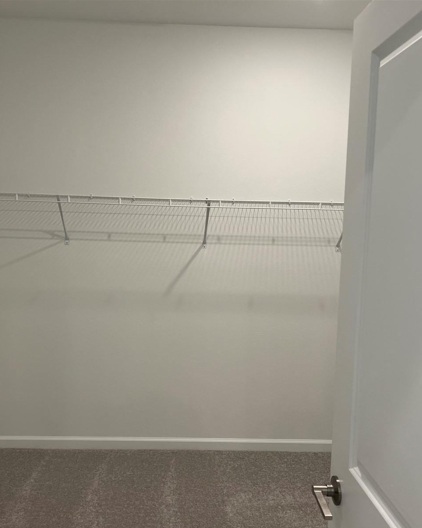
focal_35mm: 34
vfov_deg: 52.8
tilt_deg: -4.8
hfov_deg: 43.2
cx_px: 179
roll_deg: -2.2
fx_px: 531
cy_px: 265
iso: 100
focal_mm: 5.7
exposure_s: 1/120
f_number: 1.5
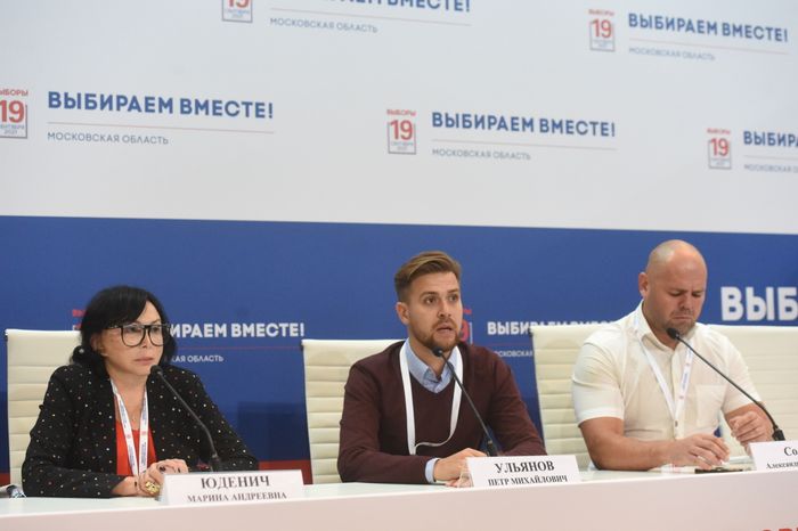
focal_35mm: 70
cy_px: 266
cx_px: 399
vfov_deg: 19.4
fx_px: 1551
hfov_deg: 28.9
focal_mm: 70
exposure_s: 1/500
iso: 12800
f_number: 4
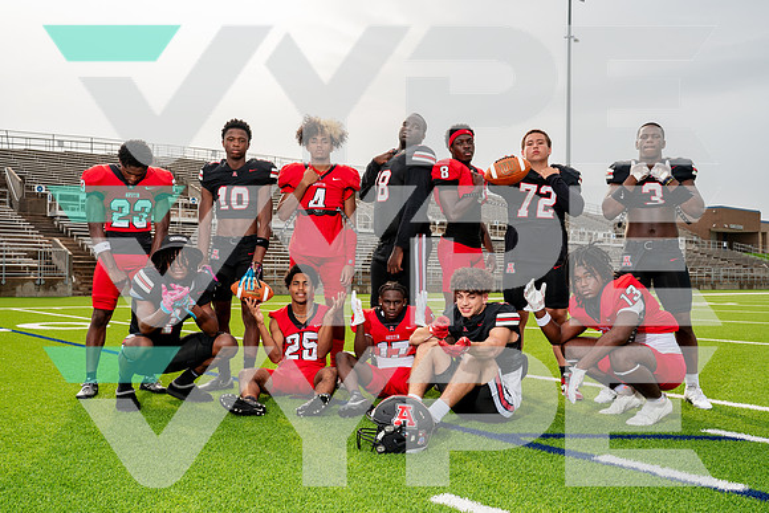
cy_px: 256
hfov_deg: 54.4
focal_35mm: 35
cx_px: 384
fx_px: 748
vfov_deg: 37.9
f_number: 8
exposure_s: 1/250
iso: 100
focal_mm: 35
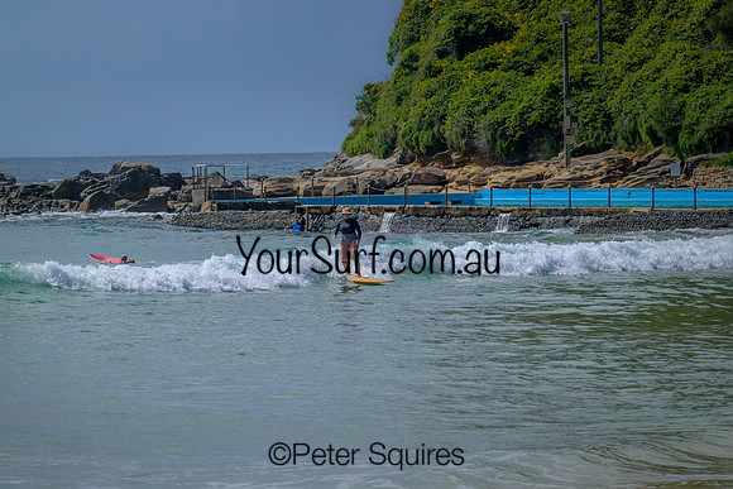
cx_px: 366
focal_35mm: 200
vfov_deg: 6.9
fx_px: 4073
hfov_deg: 10.3
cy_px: 244
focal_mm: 200
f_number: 10
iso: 500
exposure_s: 1/200
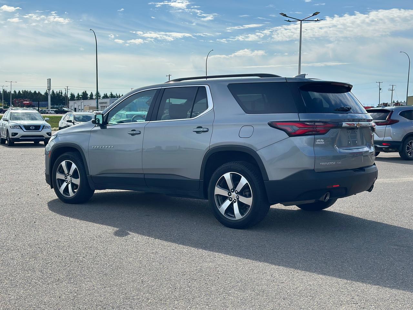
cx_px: 206
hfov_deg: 39.7
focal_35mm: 48
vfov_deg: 30.3
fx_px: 573
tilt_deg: -2.6
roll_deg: -1.2
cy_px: 155
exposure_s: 1/7092
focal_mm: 6.86
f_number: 1.78
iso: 100
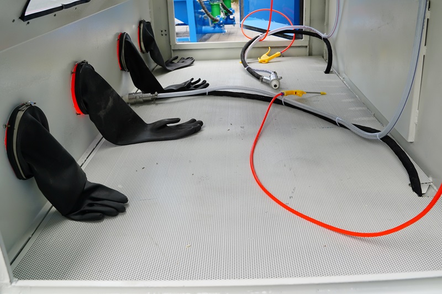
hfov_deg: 65.5
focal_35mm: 28
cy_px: 147
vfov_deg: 46.4
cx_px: 221
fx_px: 344
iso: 400
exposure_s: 1/200
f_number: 8
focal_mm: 28
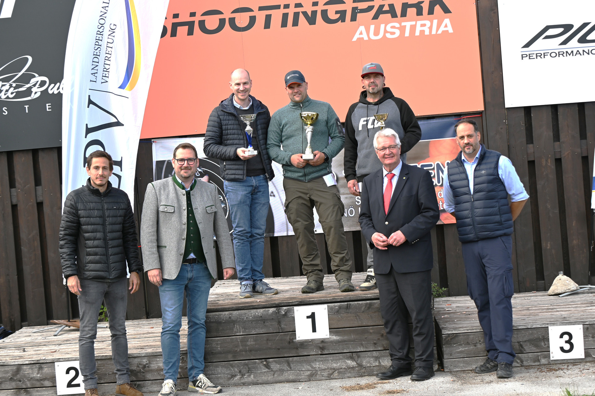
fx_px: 1239
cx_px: 298
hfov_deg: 27.0
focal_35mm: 75
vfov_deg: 18.2
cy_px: 198
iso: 140
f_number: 5.6
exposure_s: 1/250
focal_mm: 50
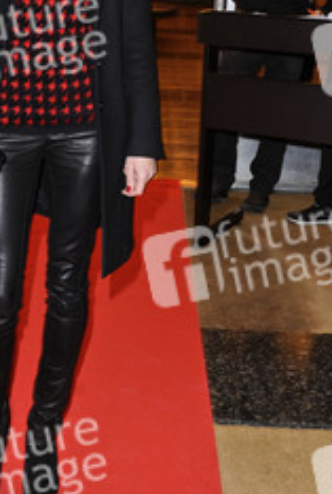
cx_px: 60
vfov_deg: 34.0
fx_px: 799
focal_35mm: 58
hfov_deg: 23.1
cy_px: 152
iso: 1000
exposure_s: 1/15
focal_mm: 34
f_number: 5.6
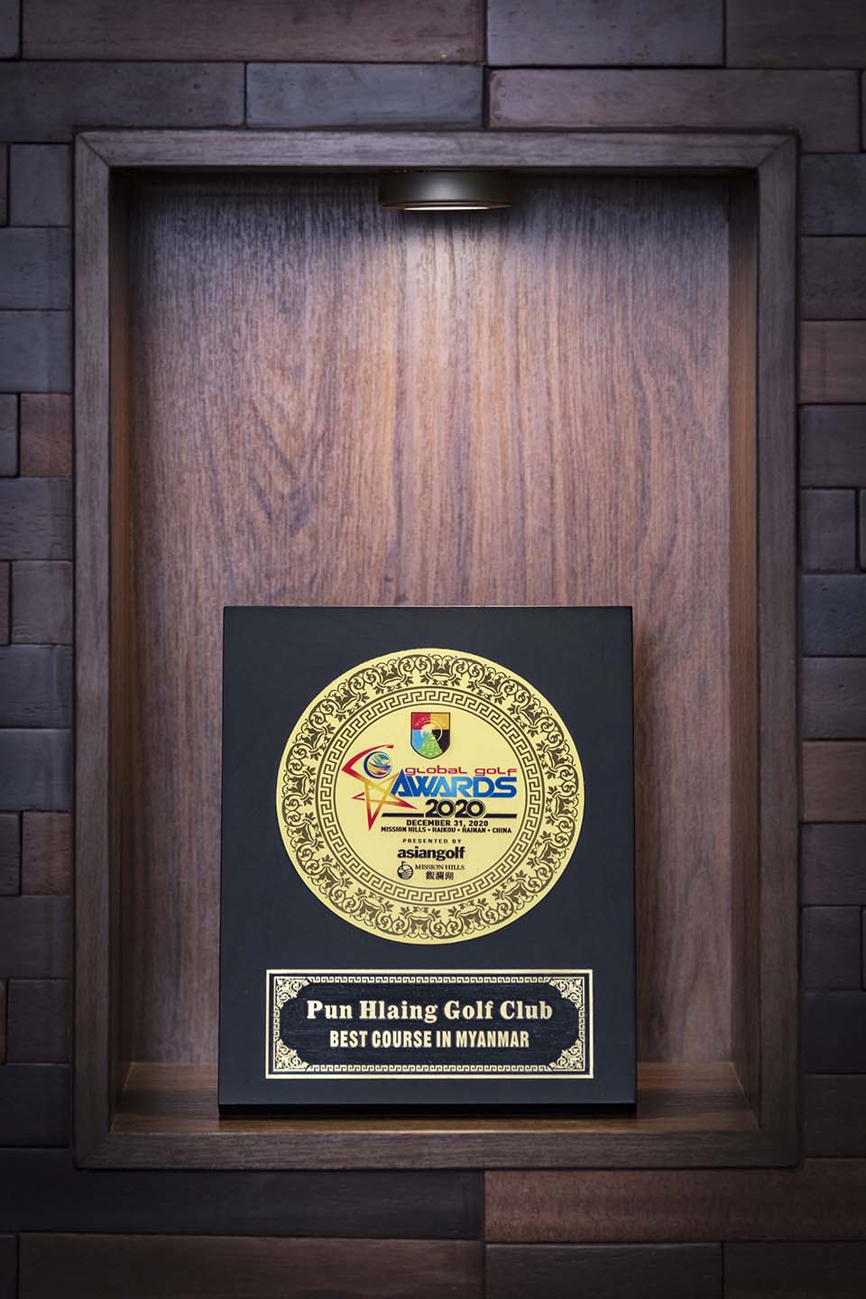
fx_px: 5773
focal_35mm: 160
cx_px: 433
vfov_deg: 12.8
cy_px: 650
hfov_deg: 8.6
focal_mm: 160
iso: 500
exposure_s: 1/250
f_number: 4
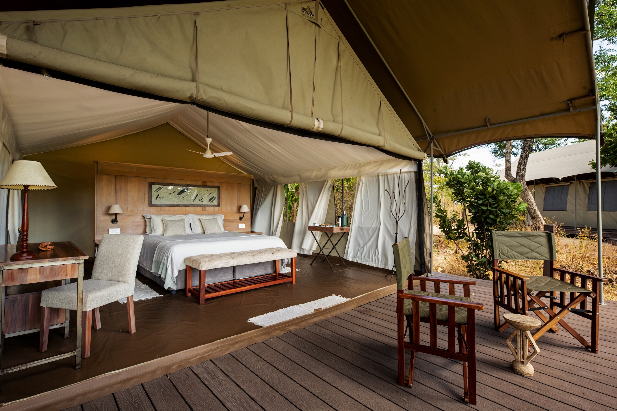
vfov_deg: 70.4
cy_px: 206
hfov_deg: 93.3
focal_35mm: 17
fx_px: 291
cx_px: 308
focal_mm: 17
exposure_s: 1/25
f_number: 13
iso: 200
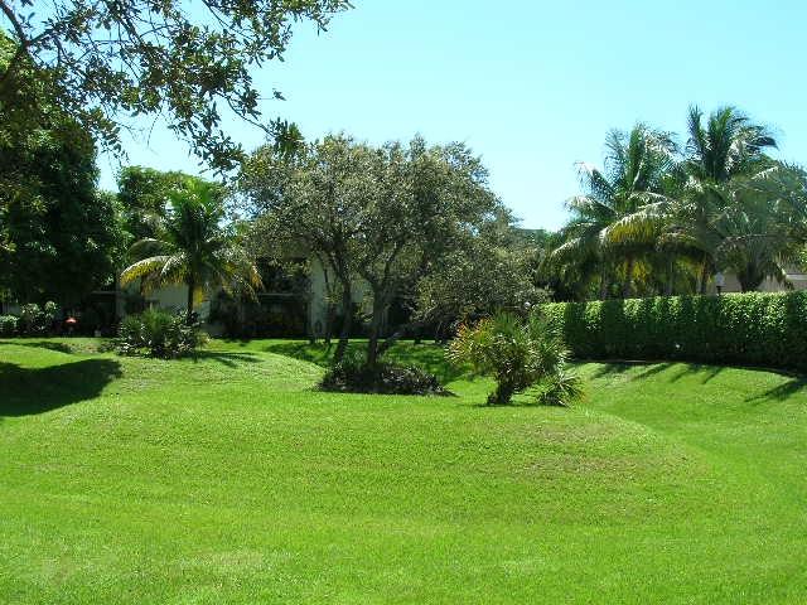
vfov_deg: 34.3
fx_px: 979
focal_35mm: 42
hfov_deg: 44.8
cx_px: 404
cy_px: 302
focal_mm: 7
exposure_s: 1/166
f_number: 5.2
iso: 50
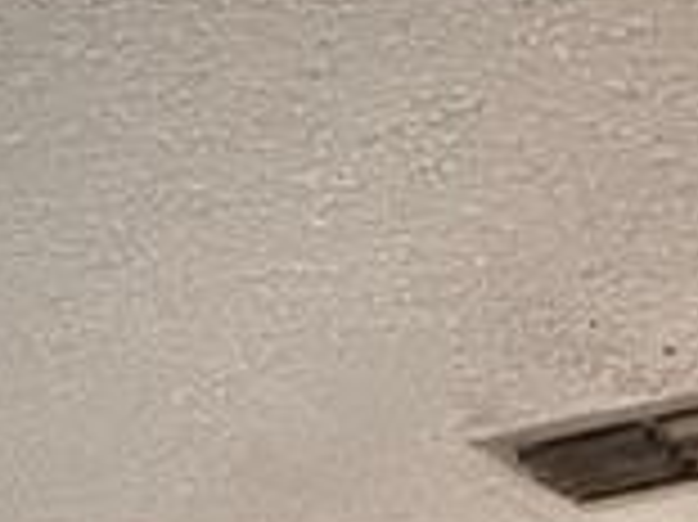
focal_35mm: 86
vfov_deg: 12.7
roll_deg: +1.7
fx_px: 1733
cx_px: 806
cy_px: 1305
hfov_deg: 21.4
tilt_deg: -3.3
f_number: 1.8
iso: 1000
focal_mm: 1.57
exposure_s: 1/44
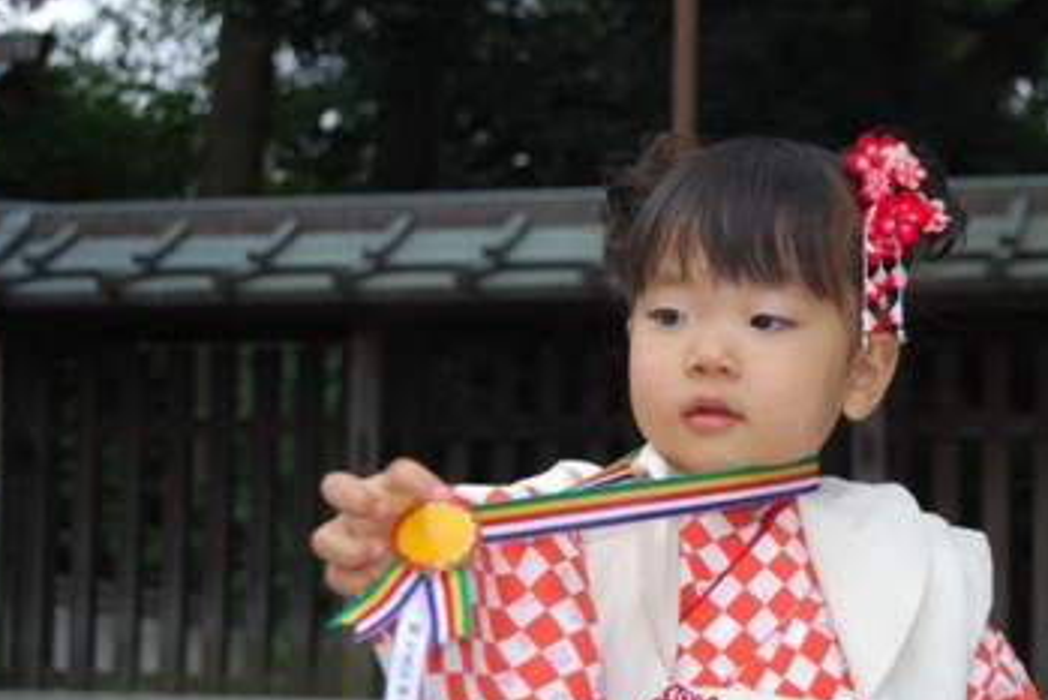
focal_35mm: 89
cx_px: 634
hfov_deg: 22.8
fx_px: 2592
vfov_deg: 15.4
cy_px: 446
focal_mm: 46
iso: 180
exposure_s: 1/125
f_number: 5.3
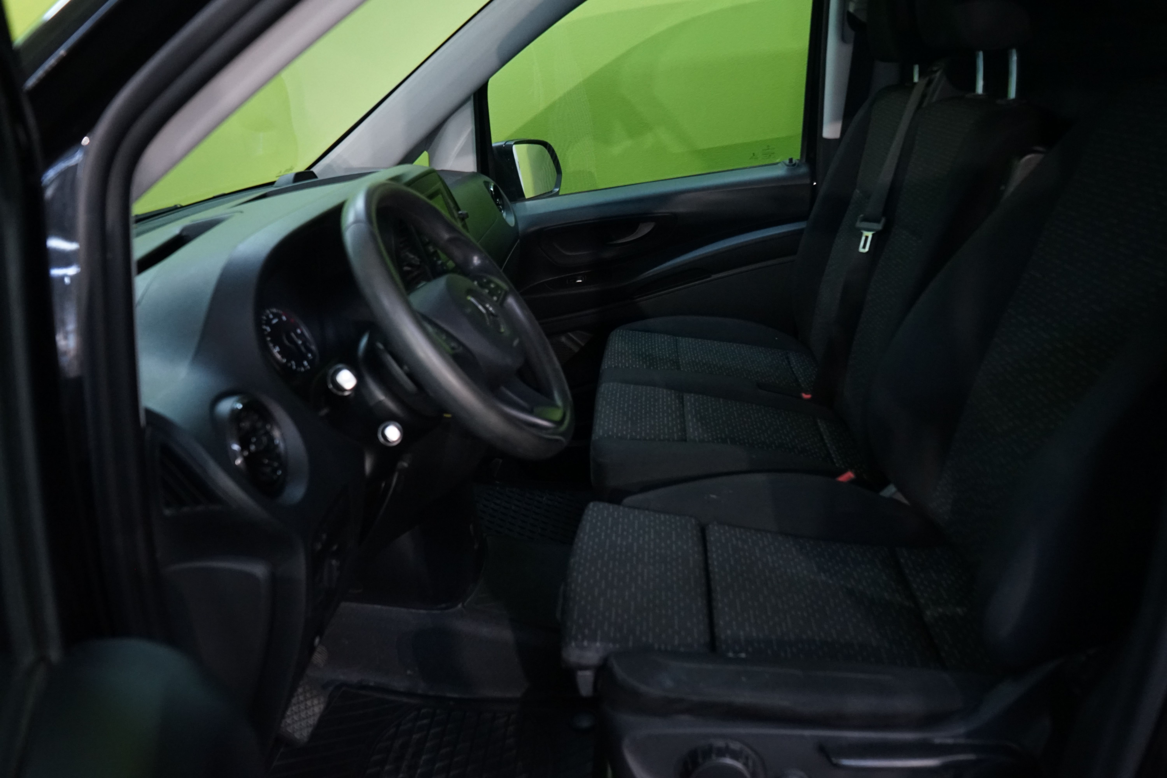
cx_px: 584
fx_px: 1037
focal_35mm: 32
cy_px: 389
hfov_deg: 58.7
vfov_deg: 41.1
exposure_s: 1/40
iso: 3200
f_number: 5.6
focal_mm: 32
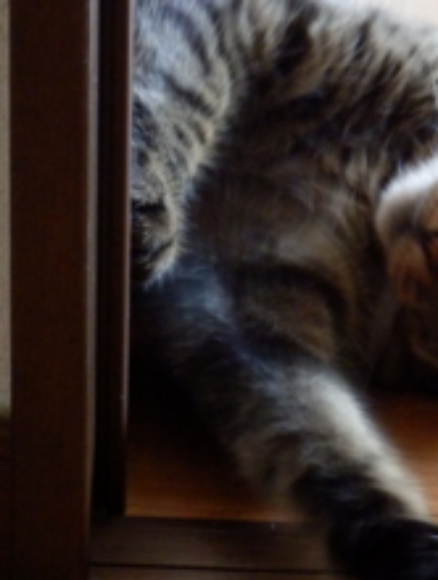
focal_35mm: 198
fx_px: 3328
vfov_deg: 9.9
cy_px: 29
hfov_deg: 7.5
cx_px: 375
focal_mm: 17.3
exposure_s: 1/13
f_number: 4.9
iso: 1000
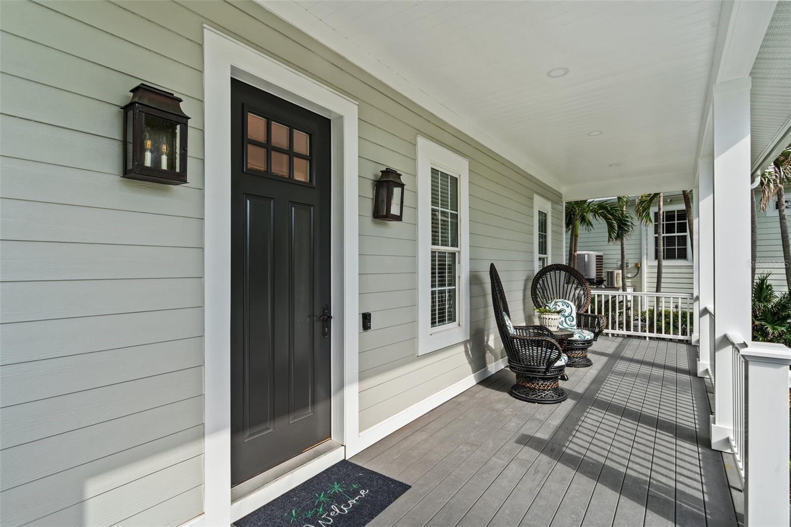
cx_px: 396
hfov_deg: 93.3
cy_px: 264
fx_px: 373
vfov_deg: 70.4
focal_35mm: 17
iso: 250
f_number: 9
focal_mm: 17
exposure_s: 1/40
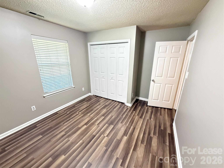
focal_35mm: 14
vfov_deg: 85.7
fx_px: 91
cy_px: 84
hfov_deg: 102.1
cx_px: 112
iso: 800
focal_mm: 2.22
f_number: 2.2
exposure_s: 1/60
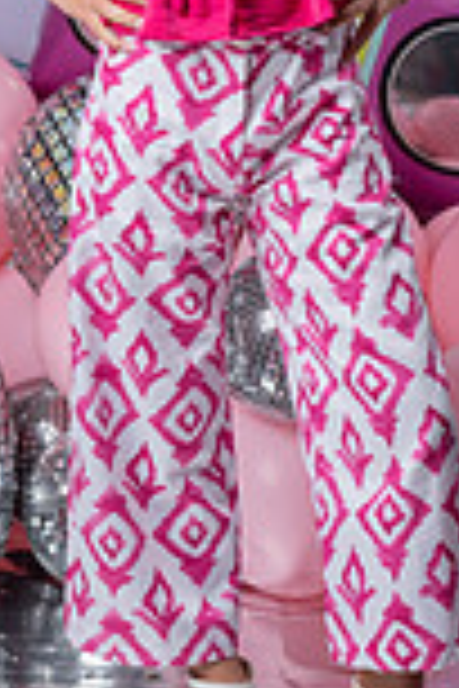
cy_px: -13
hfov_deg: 9.7
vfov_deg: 14.3
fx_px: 2696
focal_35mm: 141
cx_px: 189
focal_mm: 48
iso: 100
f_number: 5.6
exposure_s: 1/160
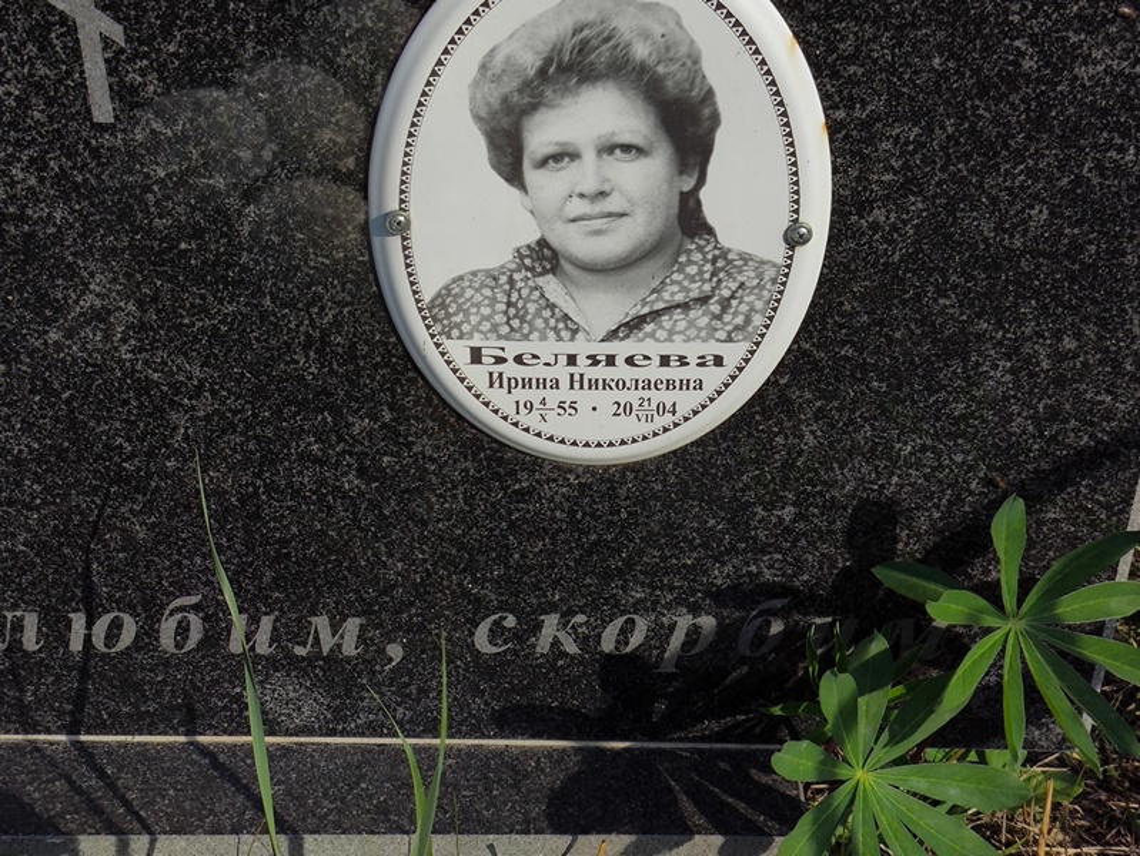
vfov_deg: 29.1
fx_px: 1647
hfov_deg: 38.2
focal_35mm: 50
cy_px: 428
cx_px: 570
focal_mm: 4.71
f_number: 1.7
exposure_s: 1/2162
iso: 50
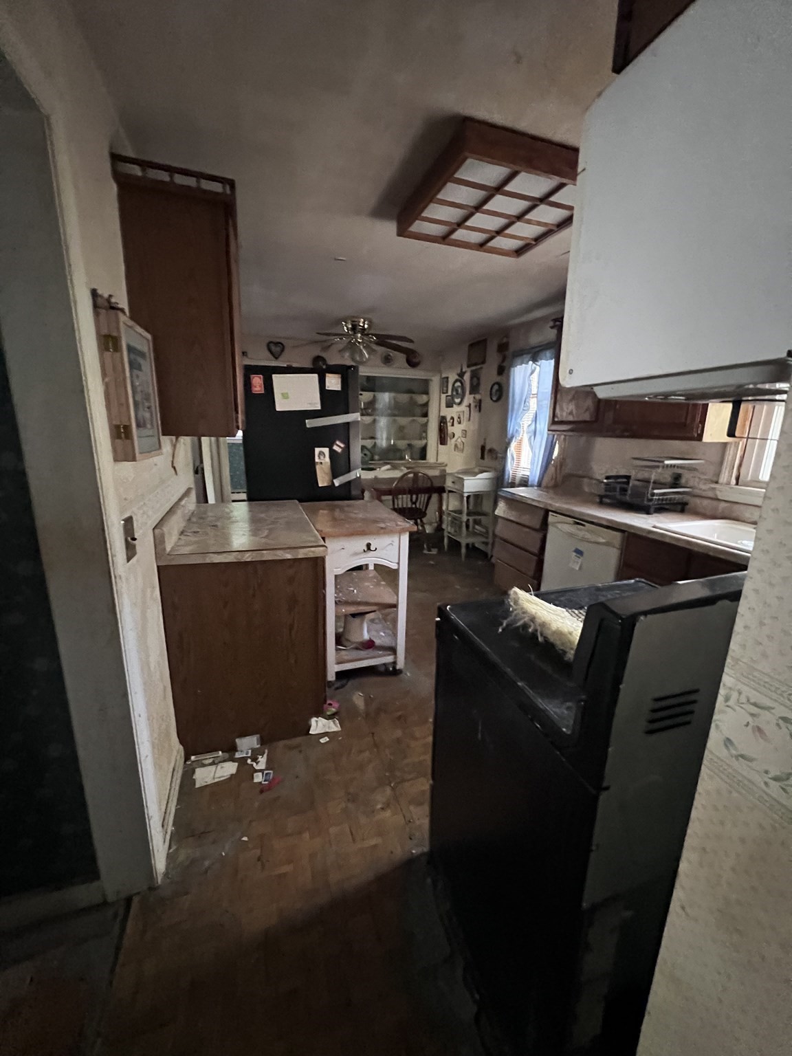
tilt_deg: -14.4
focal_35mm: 13
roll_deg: -2.4
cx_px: 396
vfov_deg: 106.2
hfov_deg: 89.9
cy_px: 528
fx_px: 397
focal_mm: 1.57
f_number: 1.8
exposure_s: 1/32
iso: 1250
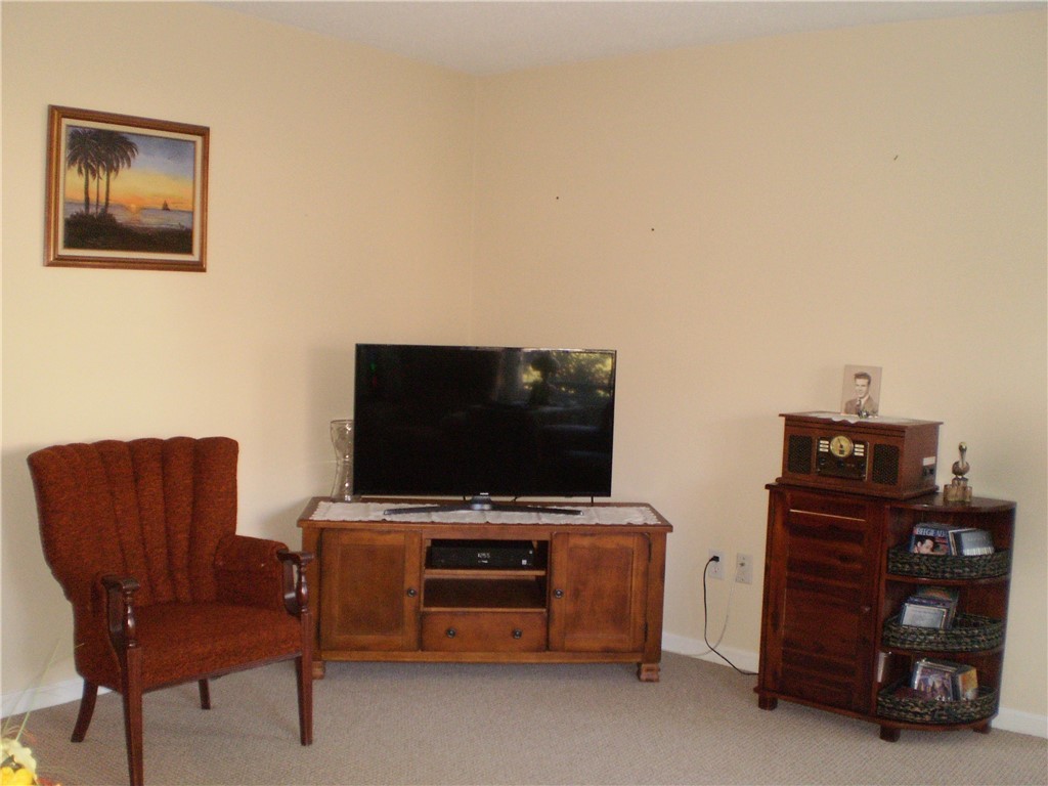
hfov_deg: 51.4
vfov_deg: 39.7
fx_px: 1090
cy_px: 393
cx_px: 524
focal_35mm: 36
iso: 250
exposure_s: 1/30
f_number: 3.1
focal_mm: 6.3
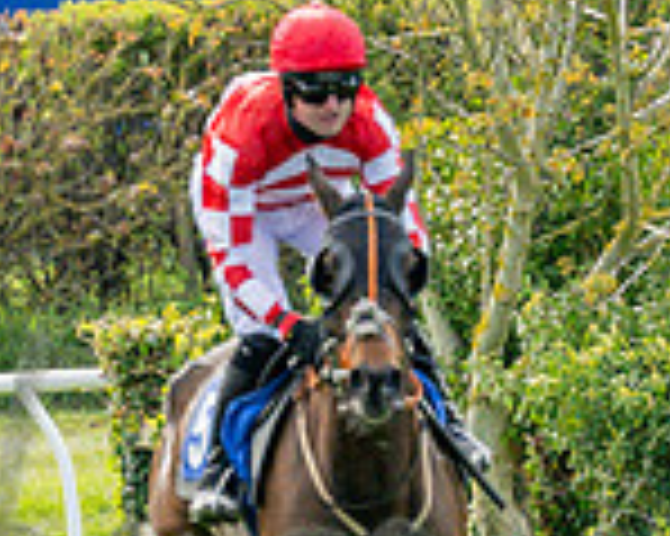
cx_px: 10
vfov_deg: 1.1
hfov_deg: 1.4
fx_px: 26891
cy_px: 532
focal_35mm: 1357
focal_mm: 180
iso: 400
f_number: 4
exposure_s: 1/2000
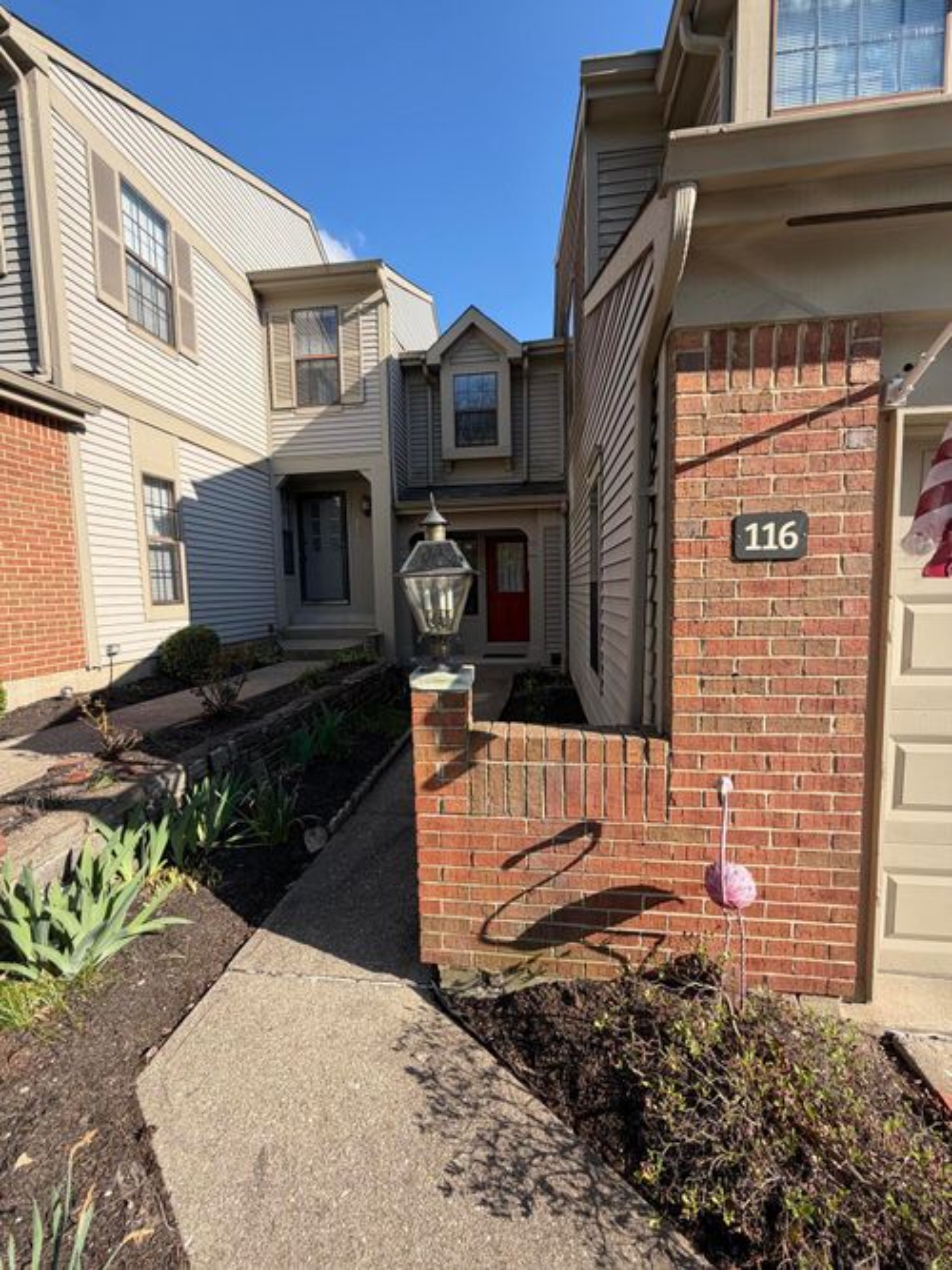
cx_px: 476
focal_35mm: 14
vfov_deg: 102.1
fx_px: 514
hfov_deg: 85.7
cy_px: 635
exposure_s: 1/672
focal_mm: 2.22
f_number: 2.2
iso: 40
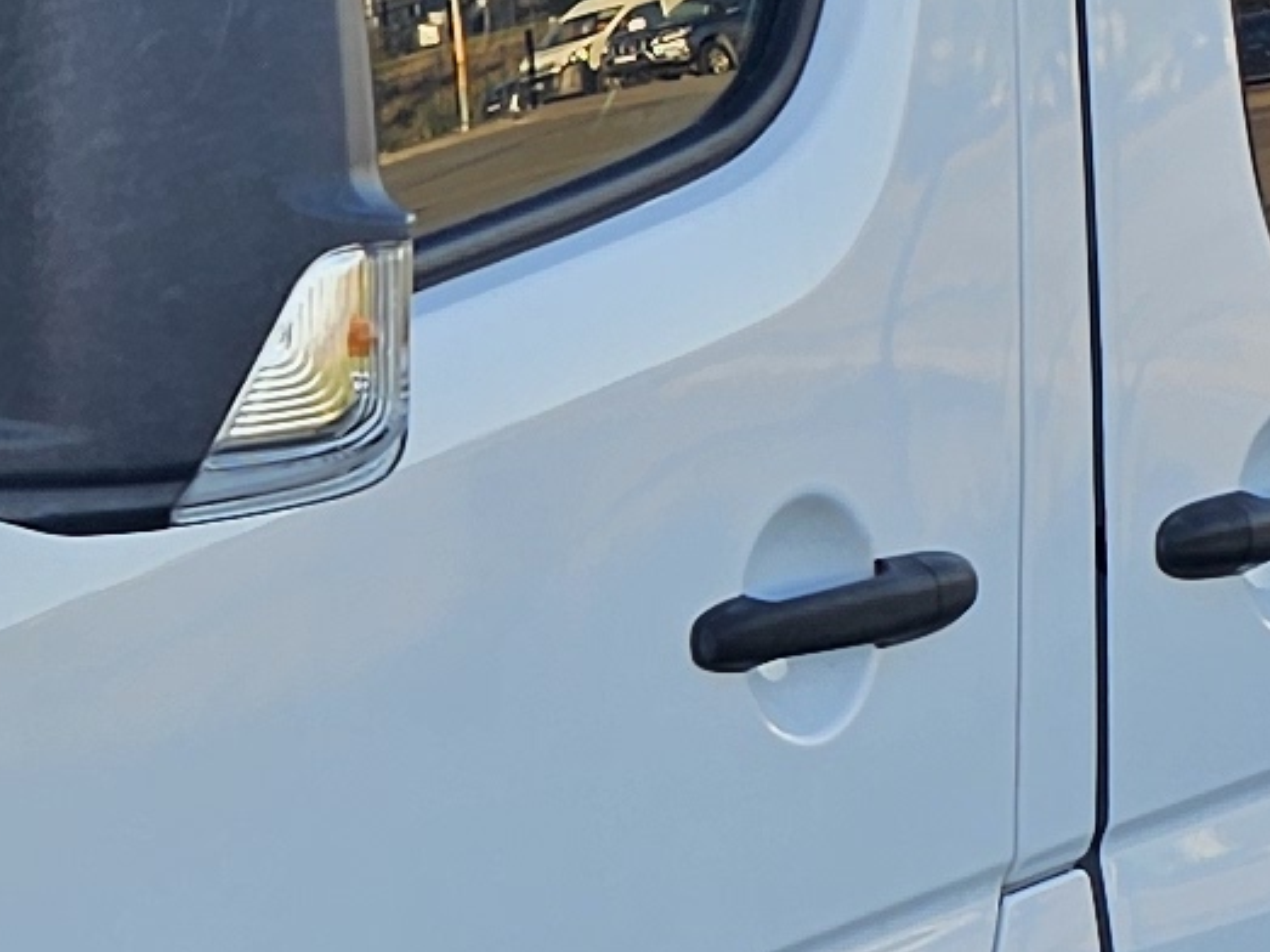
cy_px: 916
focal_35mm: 176
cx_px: -505
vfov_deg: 8.4
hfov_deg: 10.9
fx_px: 6456
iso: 12
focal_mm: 6.3
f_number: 1.7
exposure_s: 1/180
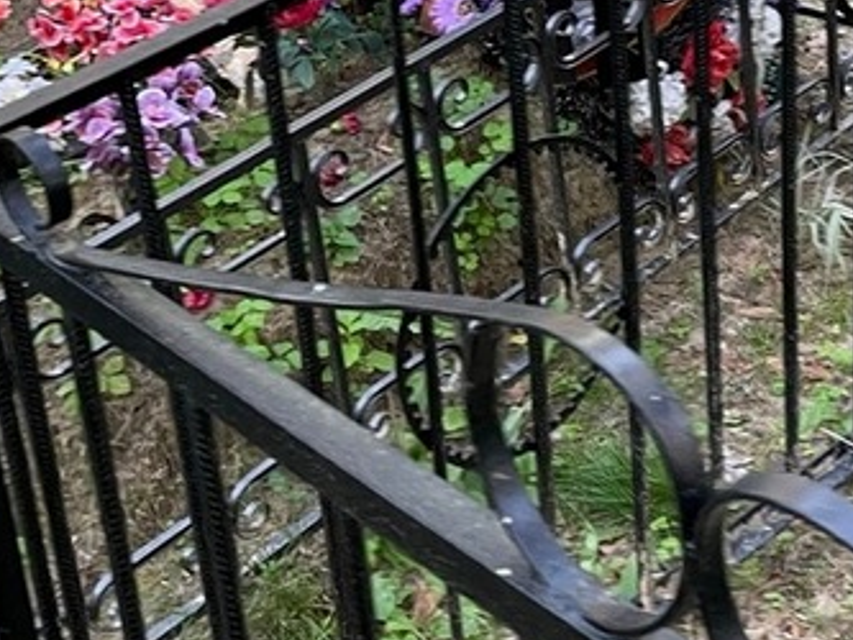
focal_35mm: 80
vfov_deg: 18.0
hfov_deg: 24.1
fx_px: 1972
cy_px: 20
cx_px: 207
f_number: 1.6
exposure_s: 1/99
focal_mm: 4.2
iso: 125
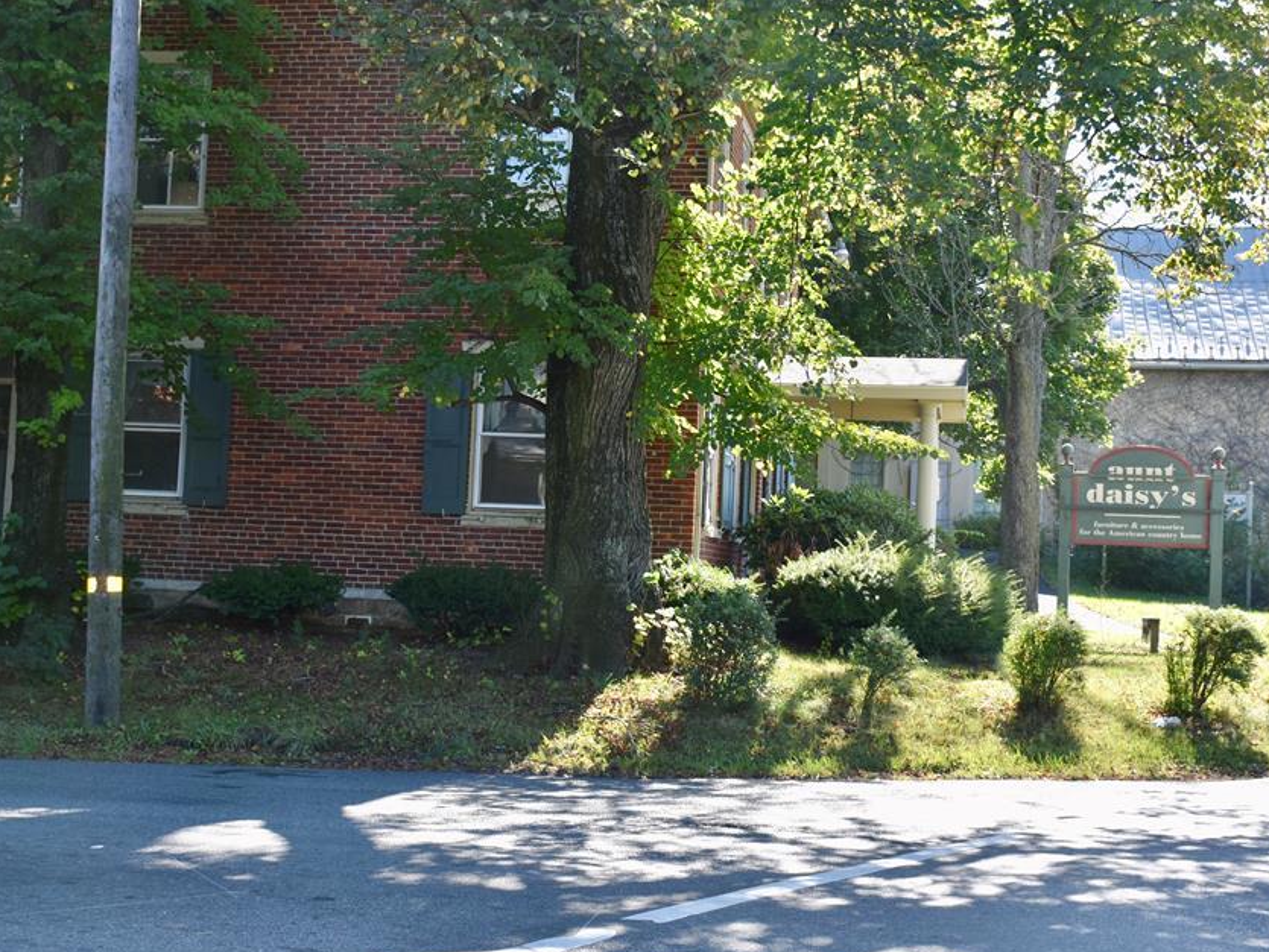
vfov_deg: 28.8
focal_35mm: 51
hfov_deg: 37.7
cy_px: 427
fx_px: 1857
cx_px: 600
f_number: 5.6
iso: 100
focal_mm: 27
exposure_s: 1/125
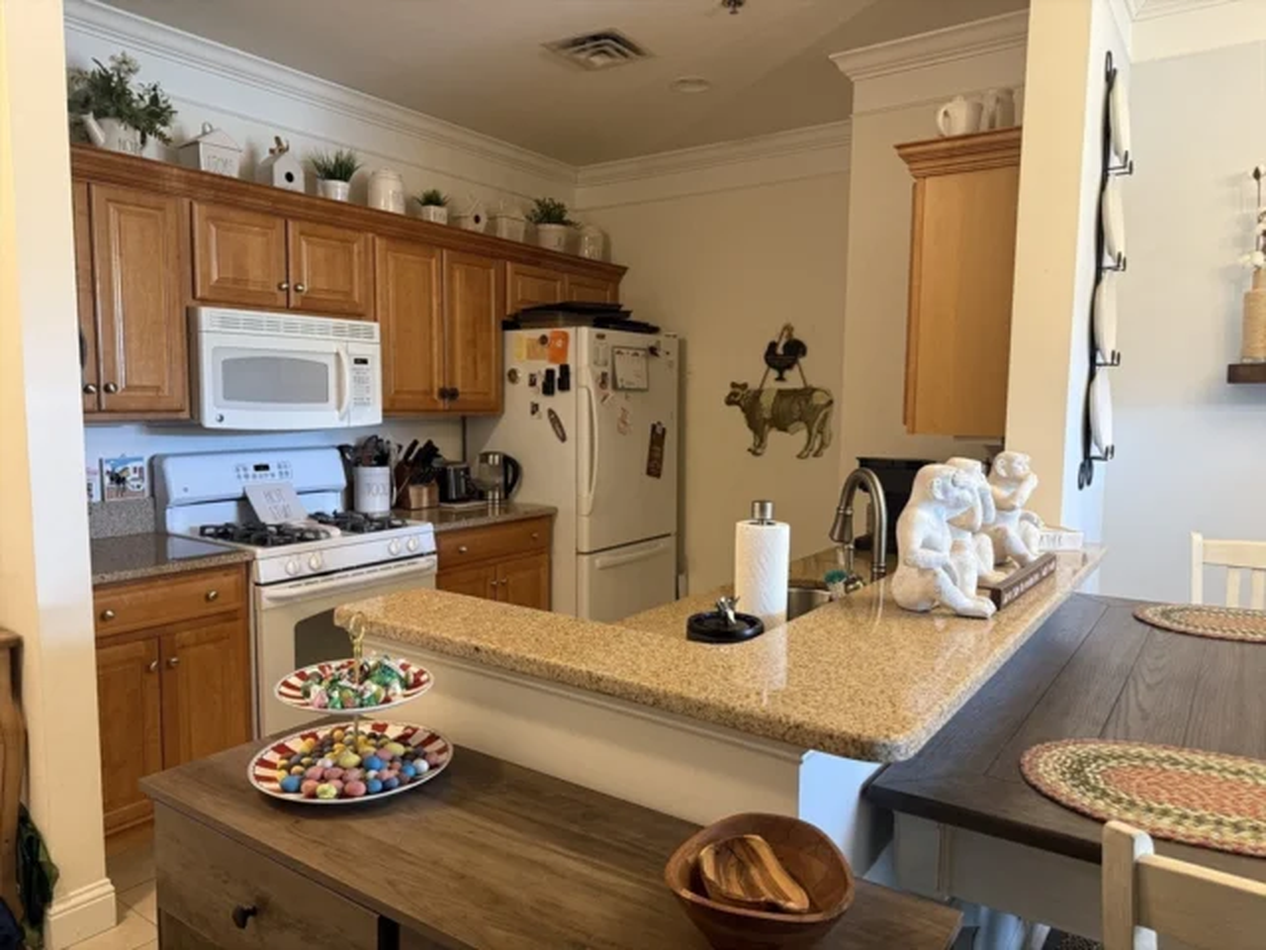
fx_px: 878
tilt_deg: -5.2
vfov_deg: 56.8
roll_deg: -0.8
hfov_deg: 71.6
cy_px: 475
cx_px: 633
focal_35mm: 24
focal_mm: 6.76
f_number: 1.78
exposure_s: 1/60
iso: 320
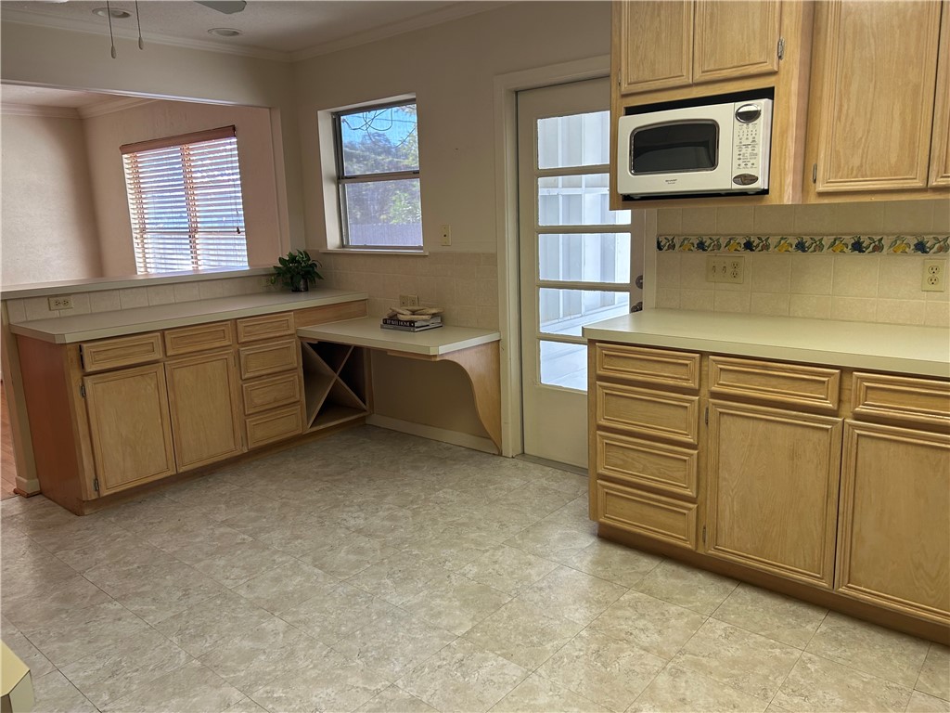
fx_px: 714
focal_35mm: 26
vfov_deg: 53.1
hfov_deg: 67.3
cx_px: 475
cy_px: 356
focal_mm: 5.7
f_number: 1.5
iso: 100
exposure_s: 1/120
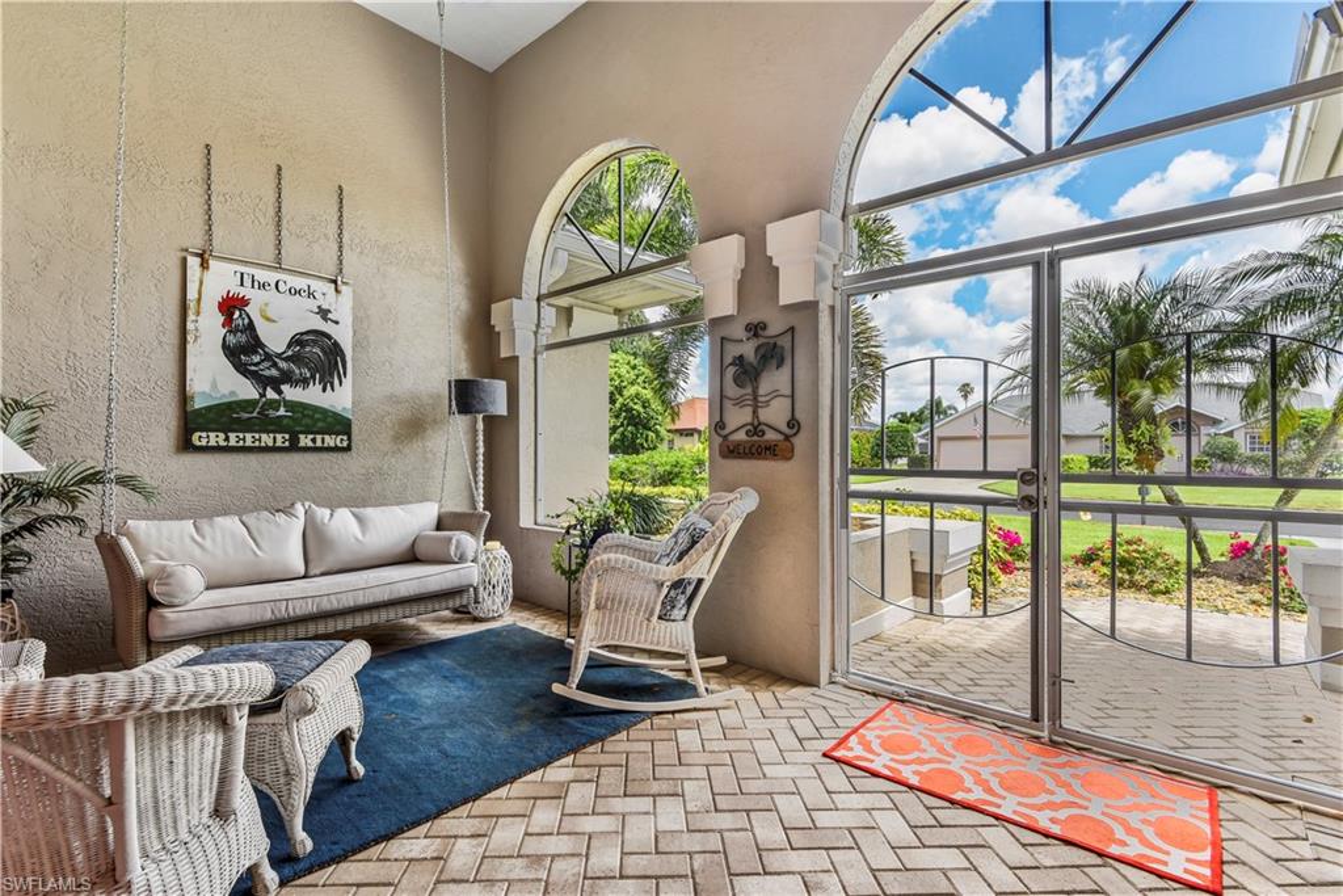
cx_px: 672
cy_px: 448
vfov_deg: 73.8
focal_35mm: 16
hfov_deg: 96.7
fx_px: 597
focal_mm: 16
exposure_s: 1/20
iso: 400
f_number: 11
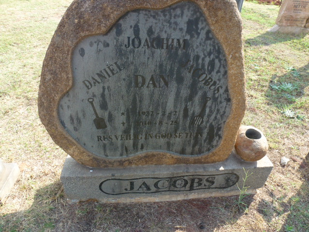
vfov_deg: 56.8
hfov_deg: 71.6
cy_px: 116
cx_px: 154
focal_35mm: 24
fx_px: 214
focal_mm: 4.3
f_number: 4
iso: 100
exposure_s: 1/125
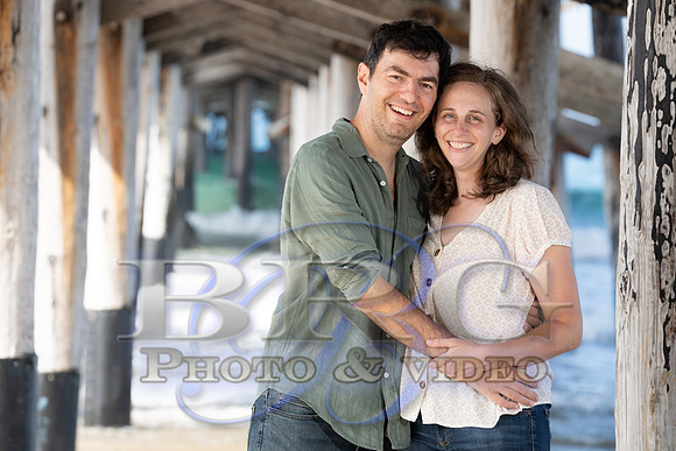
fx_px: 3362
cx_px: 338
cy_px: 226
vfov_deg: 7.7
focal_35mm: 179
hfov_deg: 11.5
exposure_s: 1/160
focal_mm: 179
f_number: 6.3
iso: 160
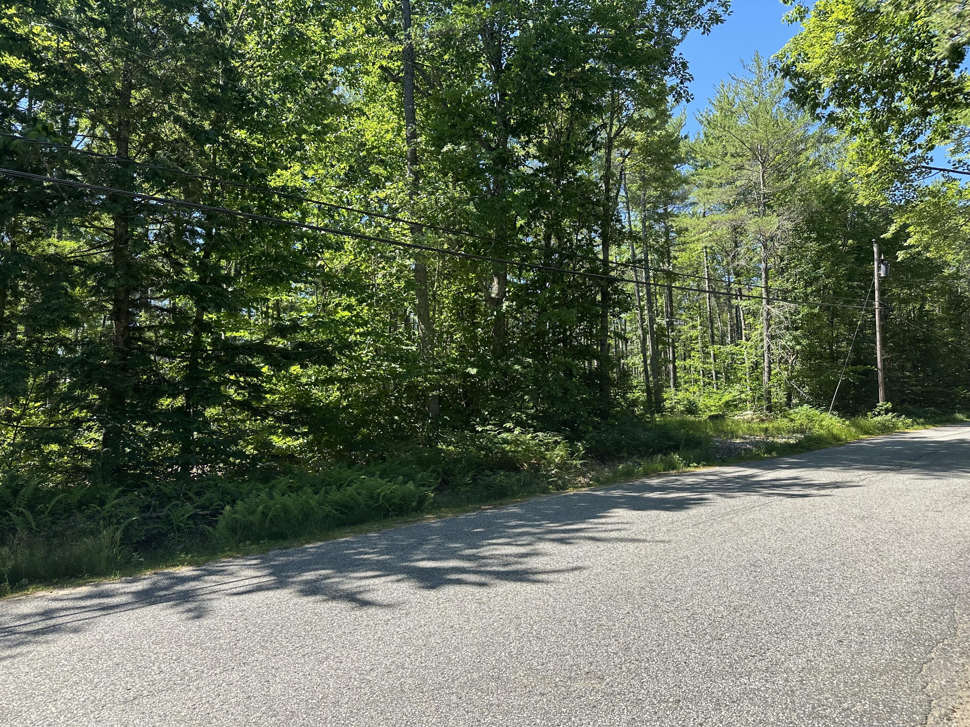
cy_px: 364
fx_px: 673
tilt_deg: +4.8
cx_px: 485
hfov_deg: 71.6
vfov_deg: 56.8
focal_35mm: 24
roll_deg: +0.5
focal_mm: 6.86
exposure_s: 1/1613
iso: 80
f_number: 1.78
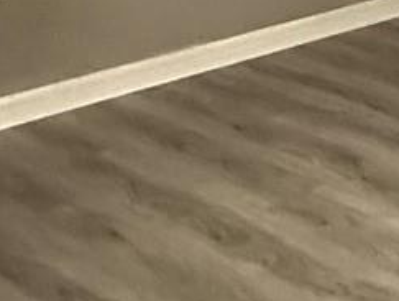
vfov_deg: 14.3
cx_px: 785
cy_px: -230
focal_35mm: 92
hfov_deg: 16.5
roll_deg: -0.3
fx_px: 1062
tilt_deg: -2.3
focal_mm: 2.22
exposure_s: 1/60
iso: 1000
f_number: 2.2
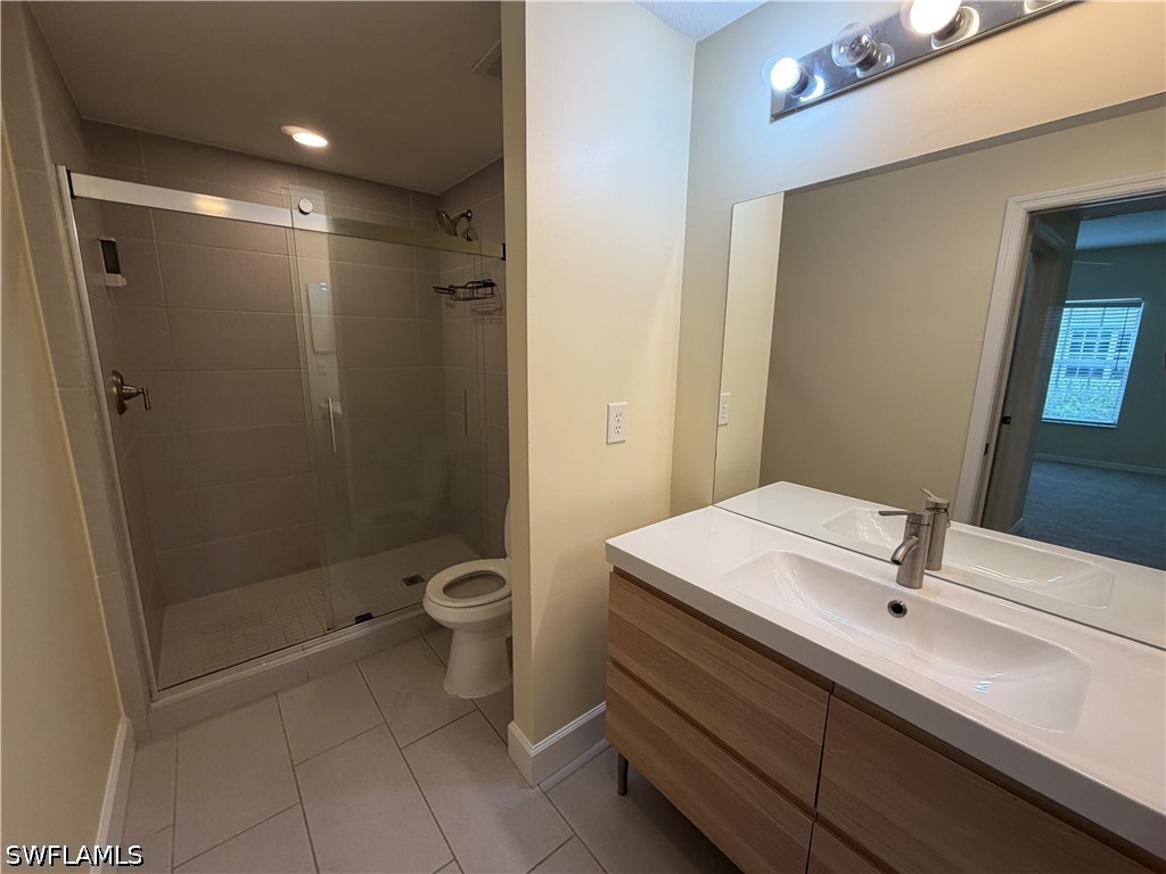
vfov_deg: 85.7
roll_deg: -0.9
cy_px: 437
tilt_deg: -11.8
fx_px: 472
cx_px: 583
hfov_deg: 102.1
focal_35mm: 14
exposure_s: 1/120
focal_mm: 2.22
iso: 160
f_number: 2.2
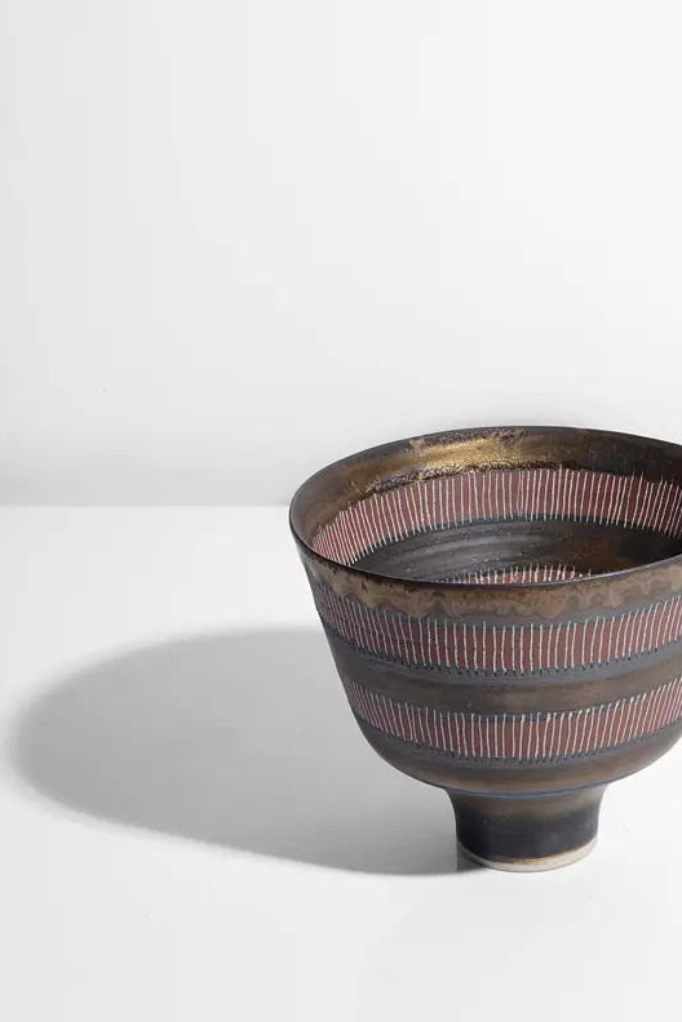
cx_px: 637
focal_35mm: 91
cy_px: 512
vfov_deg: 22.4
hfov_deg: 14.8
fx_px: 2586
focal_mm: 60
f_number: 36
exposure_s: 1/100
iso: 80
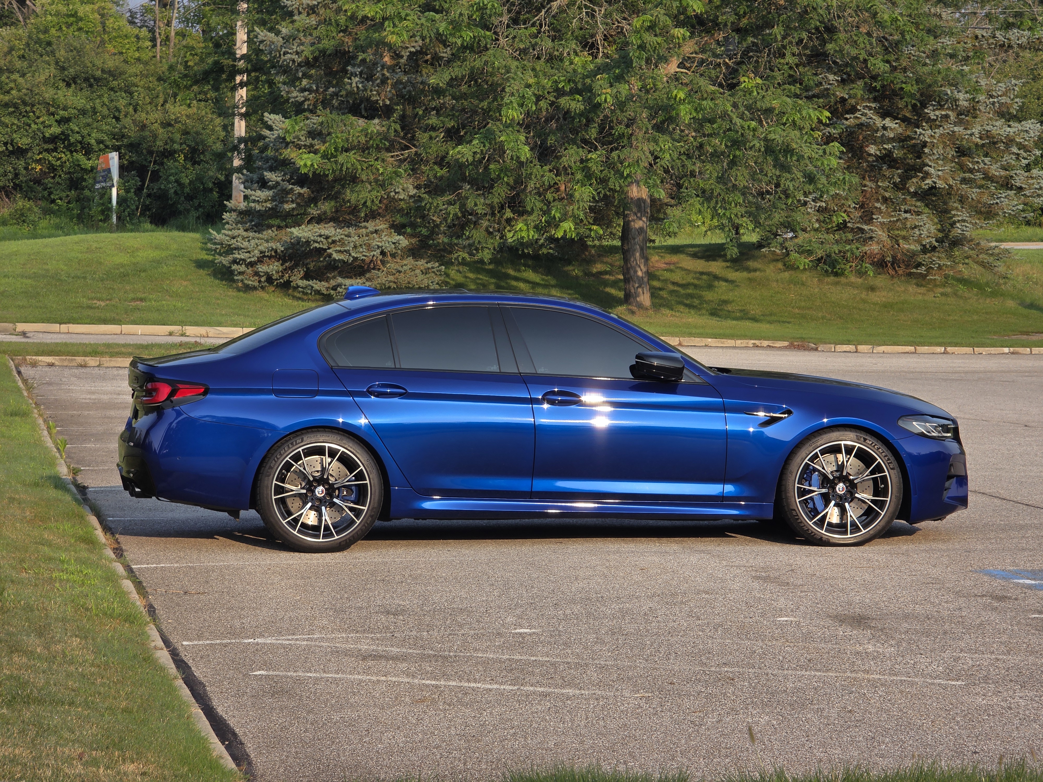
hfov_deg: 17.1
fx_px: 3465
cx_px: 522
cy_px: 391
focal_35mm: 115
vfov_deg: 12.9
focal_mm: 18.6
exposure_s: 1/722
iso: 64
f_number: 3.4
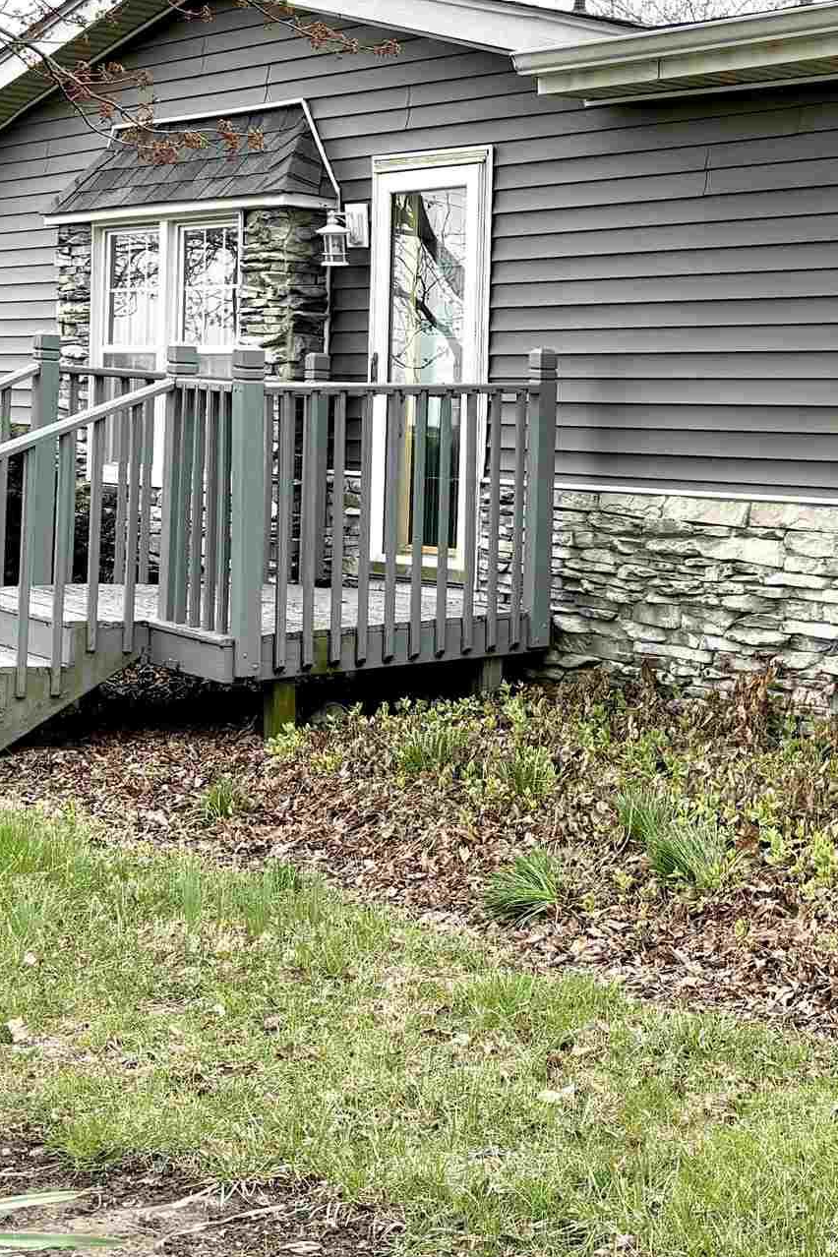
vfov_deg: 30.9
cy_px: 526
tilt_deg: -2.7
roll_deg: -2.3
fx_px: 2269
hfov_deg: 20.0
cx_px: 909
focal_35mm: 65
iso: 50
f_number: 1.6
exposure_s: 1/844
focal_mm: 5.96
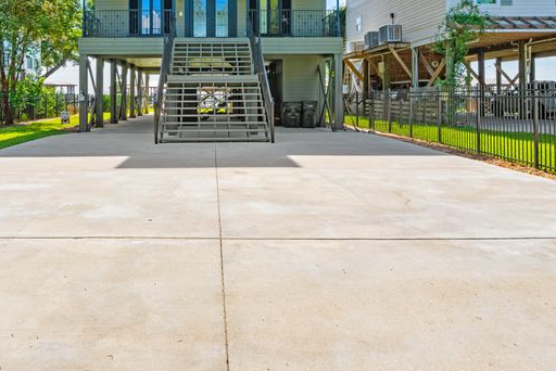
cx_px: 213
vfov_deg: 45.2
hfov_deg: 64.6
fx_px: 433
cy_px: 104
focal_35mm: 28
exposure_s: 1/400
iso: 400
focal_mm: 14
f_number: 11
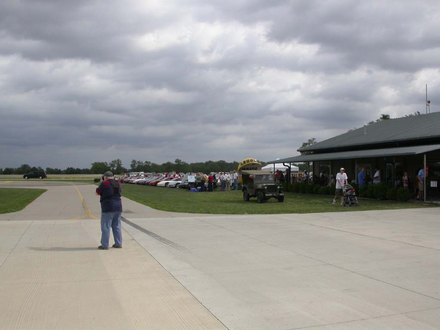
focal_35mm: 38
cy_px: 165
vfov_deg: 37.7
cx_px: 220
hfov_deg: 49.0
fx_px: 483
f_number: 7.5
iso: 100
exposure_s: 1/348
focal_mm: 7.85
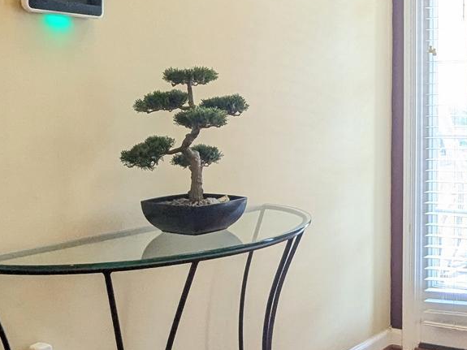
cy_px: 93
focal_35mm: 57
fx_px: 769
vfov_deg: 25.4
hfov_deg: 32.7
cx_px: 387
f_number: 2.2
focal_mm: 2.35
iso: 121
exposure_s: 1/60
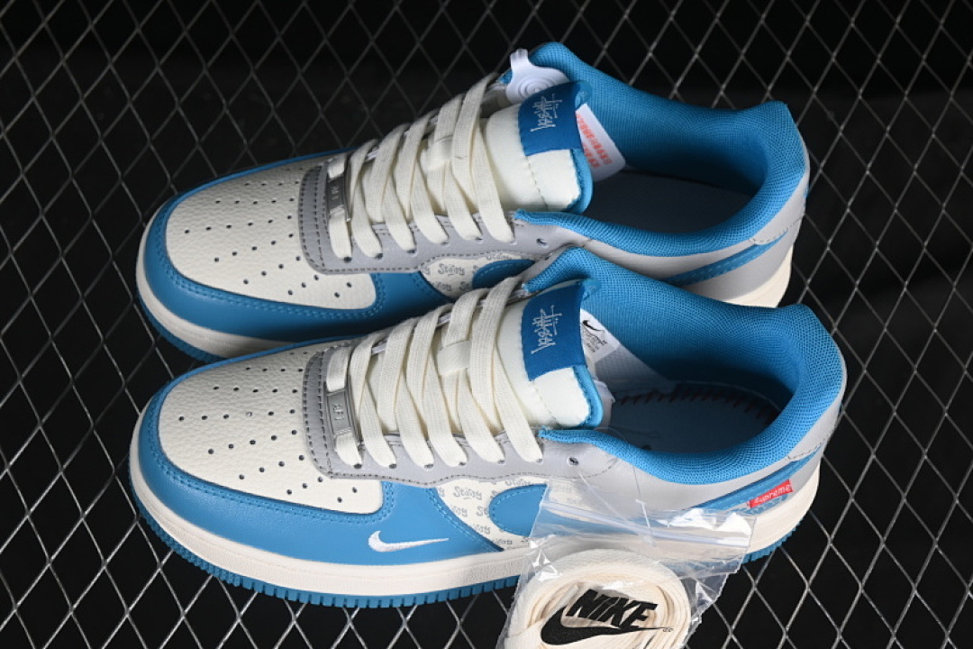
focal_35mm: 75
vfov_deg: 18.2
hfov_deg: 27.0
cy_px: 324
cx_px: 486
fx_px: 2027
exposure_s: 1/80
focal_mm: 50
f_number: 7.1
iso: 160
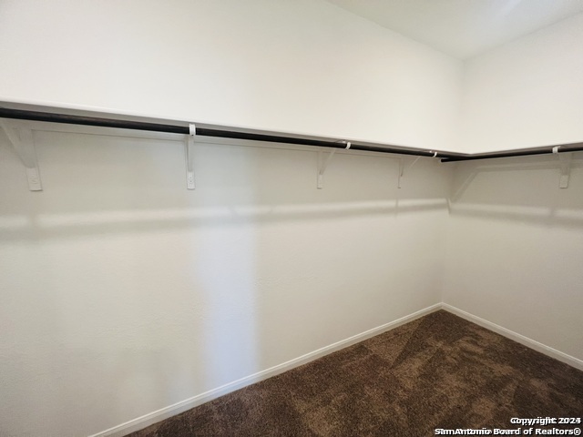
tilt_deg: -7.4
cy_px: 218
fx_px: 219
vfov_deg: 89.9
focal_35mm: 13
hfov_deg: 106.2
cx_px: 292
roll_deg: +0.2
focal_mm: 1.57
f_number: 1.8
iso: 250
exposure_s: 1/120
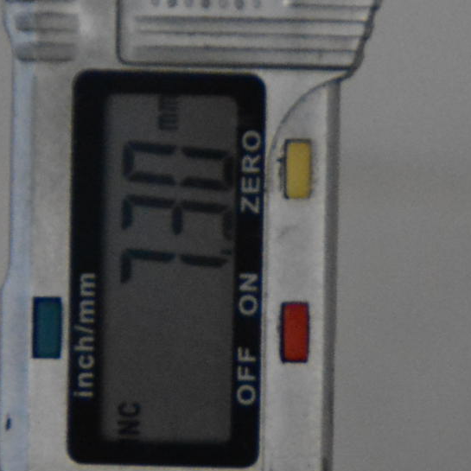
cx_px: 211
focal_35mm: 1401
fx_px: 21567
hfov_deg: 1.3
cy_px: 353
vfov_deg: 1.3
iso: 3200
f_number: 6.3
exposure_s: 1/250
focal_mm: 200
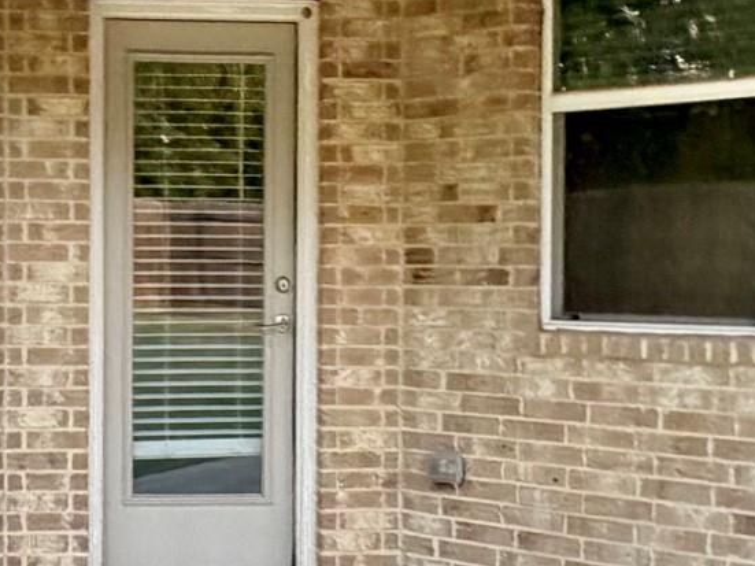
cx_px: 106
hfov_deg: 35.1
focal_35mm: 52
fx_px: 1134
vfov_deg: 25.5
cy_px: 654
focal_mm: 2.22
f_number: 2.2
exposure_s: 1/121
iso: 250
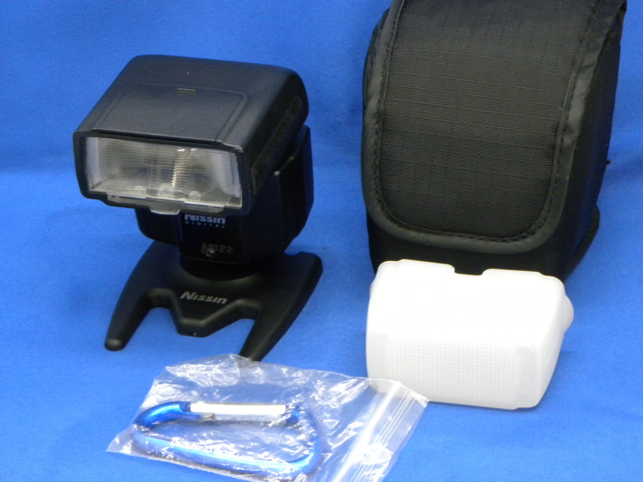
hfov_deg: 16.8
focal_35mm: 117
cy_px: 241
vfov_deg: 12.7
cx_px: 322
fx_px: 2173
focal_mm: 20.8
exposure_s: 1/12
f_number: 8
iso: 400
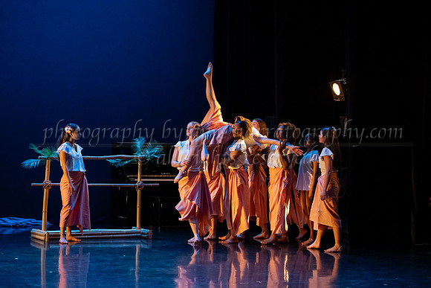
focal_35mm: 92
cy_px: 131
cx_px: 245
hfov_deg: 22.1
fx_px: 1105
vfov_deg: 14.8
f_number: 4
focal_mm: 75
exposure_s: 1/400
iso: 4000
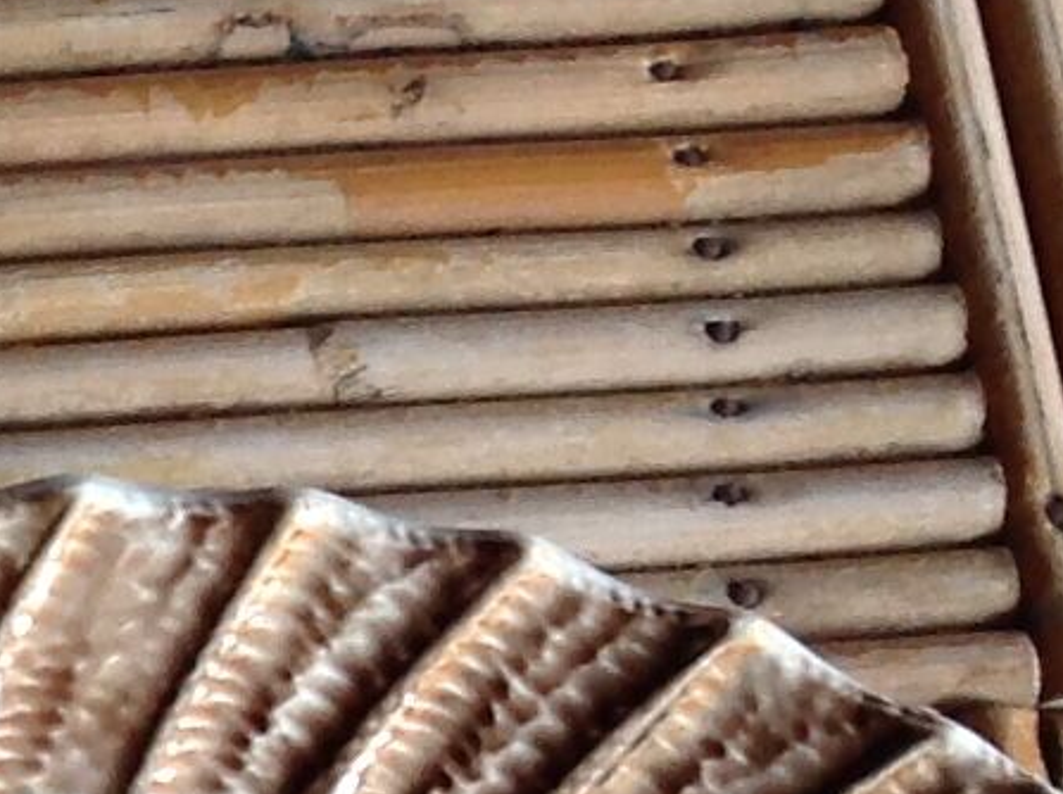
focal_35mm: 203
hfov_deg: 9.0
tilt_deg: -72.0
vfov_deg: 6.9
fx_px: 6225
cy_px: 1814
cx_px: -1346
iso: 64
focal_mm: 4.28
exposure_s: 1/15
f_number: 2.4
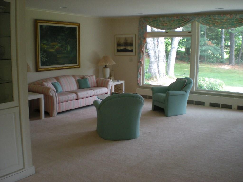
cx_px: 122
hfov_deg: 49.0
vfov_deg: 37.7
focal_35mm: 38
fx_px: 267
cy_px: 91
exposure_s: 1/59.7
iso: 180
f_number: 3.1
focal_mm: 6.3
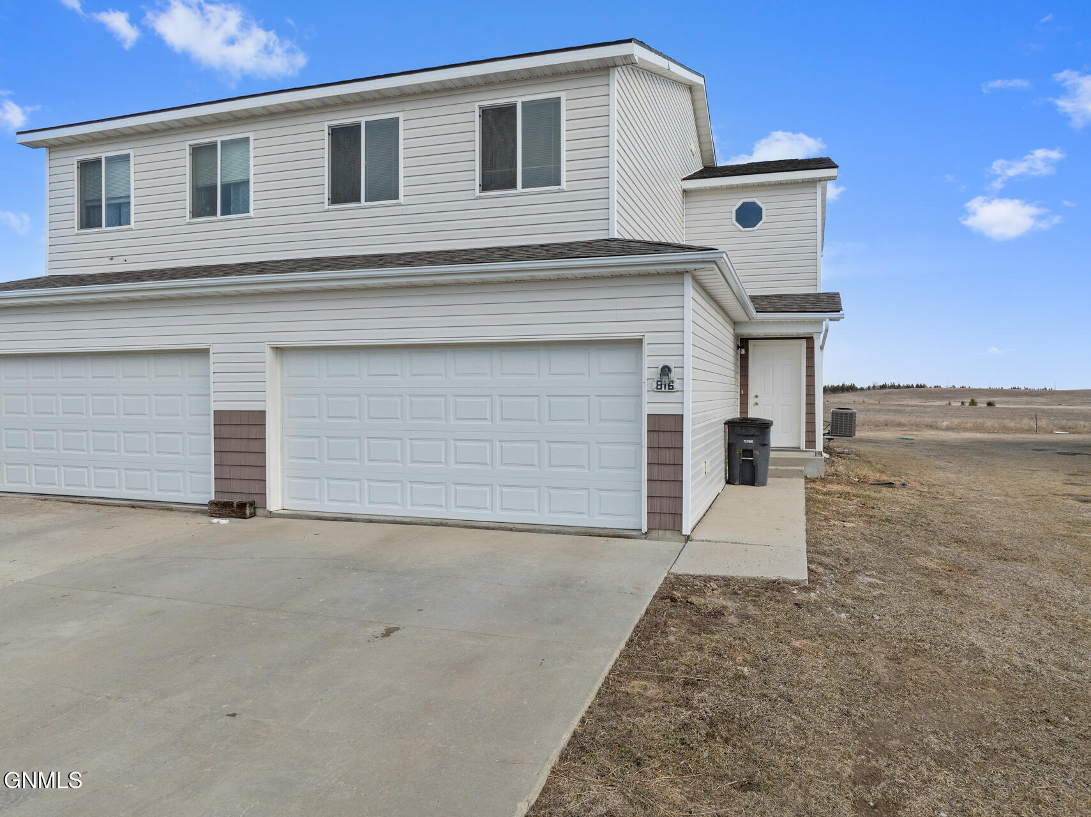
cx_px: 546
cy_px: 408
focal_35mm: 24
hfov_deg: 71.6
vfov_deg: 56.8
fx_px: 756
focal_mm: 12.29
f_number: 7.1
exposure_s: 1/400
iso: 100
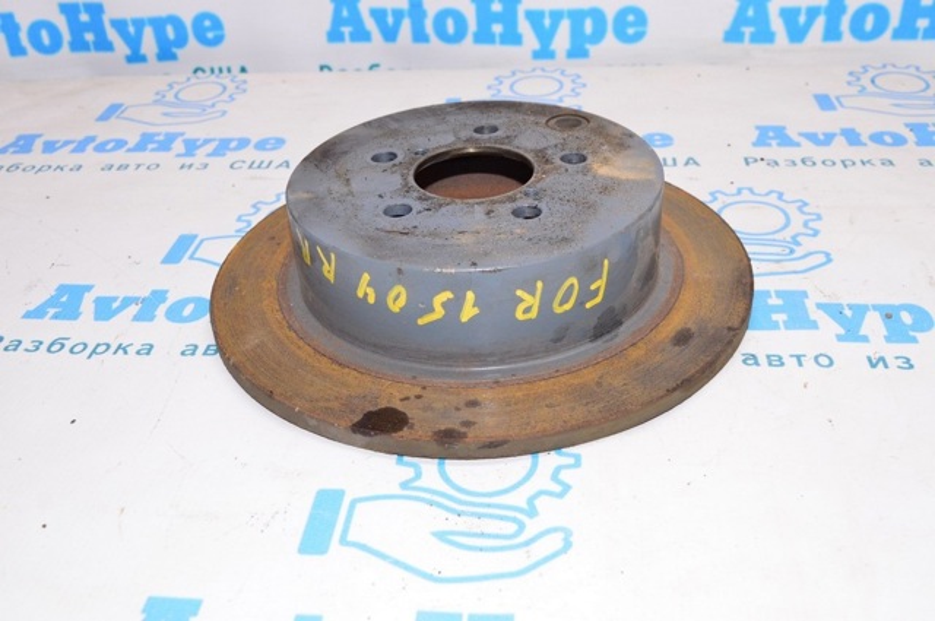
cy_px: 310
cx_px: 468
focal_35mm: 38
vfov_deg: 35.4
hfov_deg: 51.3
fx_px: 973
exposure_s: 1/80
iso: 1600
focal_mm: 25
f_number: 8
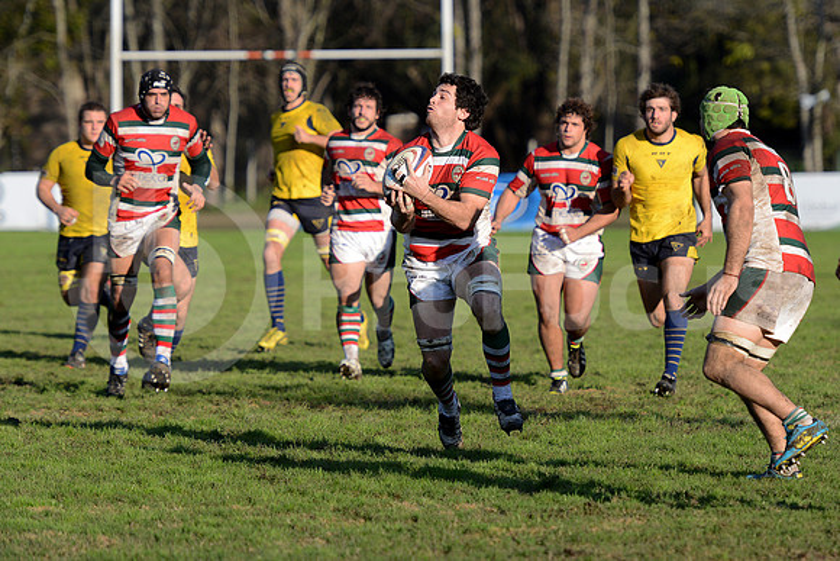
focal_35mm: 240
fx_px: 5601
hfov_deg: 8.6
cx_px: 420
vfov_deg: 5.7
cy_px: 280
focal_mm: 240
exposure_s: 1/2000
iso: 640
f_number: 4
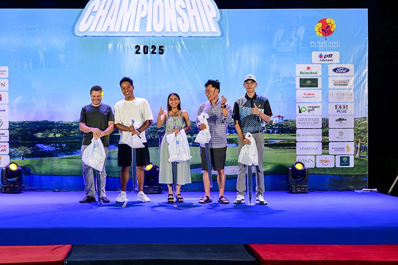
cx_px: 148
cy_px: 131
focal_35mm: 51
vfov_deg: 26.5
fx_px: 564
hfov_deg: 38.6
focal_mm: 40
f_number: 6.3
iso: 1600
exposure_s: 1/200
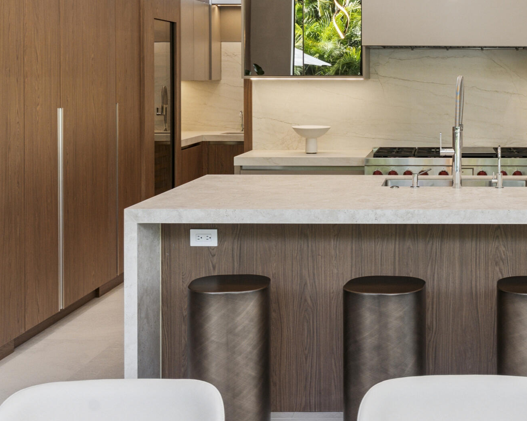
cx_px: 473
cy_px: 90
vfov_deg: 25.8
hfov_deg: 31.0
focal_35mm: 58
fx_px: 905
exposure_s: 1/30
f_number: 8
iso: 640
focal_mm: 27
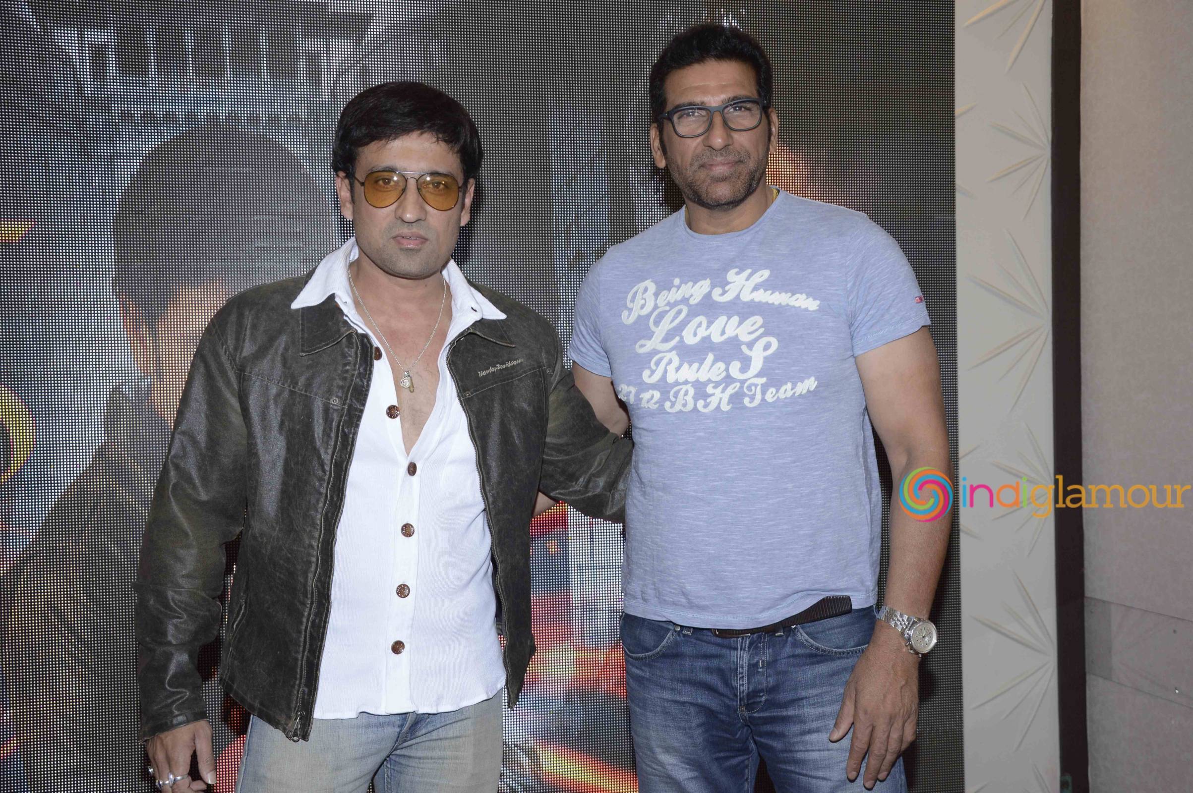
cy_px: 396
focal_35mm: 42
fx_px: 1391
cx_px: 596
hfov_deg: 46.4
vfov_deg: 31.8
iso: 400
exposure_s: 1/160
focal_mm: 28
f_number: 6.3
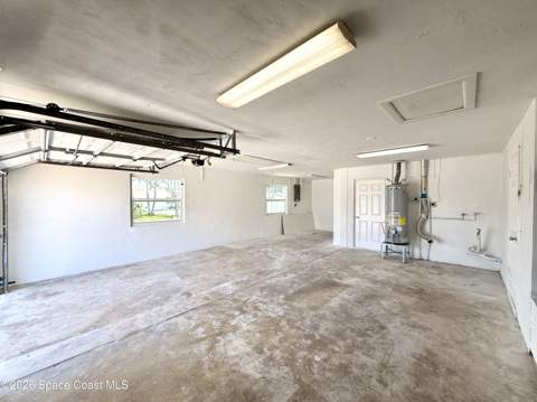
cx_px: 268
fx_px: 217
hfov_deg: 102.1
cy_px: 201
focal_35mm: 14
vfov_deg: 85.6
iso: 64
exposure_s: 1/310
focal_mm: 2.22
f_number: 2.2
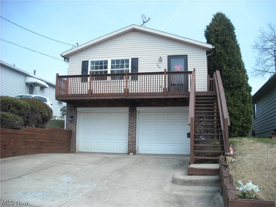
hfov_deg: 52.6
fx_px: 279
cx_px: 138
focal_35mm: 35
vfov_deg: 40.7
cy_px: 104
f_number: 5.6
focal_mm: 5.7
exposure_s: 1/129
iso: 64
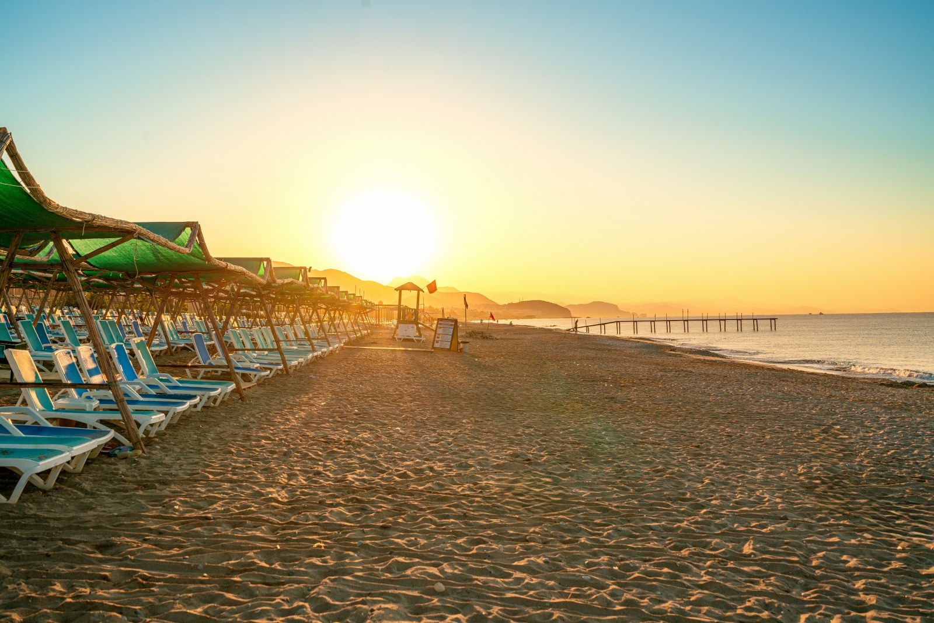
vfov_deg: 37.9
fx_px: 908
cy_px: 312
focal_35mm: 35
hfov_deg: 54.4
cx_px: 467
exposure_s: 1/400
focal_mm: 35
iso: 100
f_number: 8
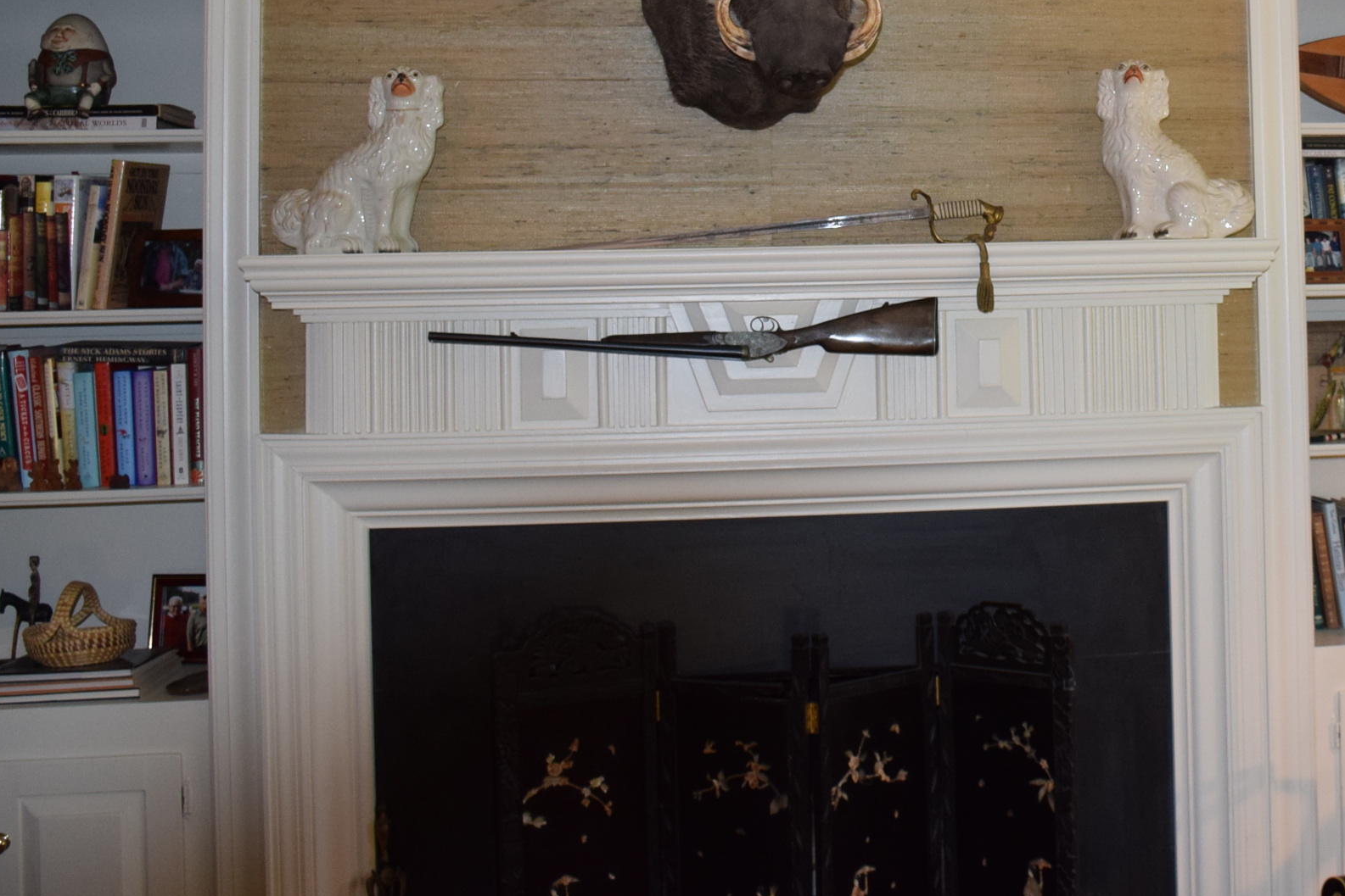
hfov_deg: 37.0
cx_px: 1140
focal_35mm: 51
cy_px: 153
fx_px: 1905
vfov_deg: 25.9
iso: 900
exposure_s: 1/60
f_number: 3.5
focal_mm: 18
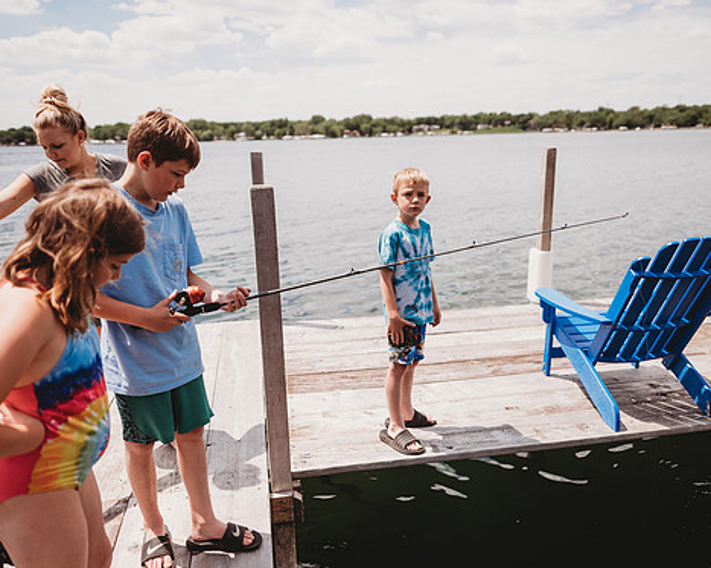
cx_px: 371
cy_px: 293
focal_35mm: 28
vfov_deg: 51.5
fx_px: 589
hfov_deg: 62.2
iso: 100
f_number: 2.2
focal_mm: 24
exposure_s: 1/4000
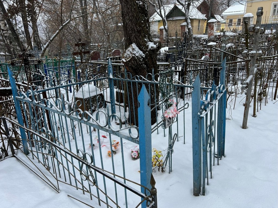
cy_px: 104
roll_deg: +0.4
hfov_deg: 67.3
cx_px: 139
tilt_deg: -15.5
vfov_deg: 53.1
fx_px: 209
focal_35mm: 26
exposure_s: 1/581
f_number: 1.5
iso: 50
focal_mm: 5.7
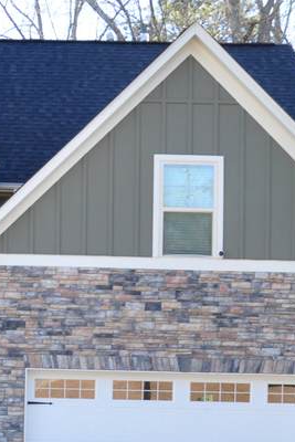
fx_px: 1235
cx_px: -169
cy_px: 408
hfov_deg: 12.8
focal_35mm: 101
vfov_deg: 19.9
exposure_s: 1/200
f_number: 7.1
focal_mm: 21
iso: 400
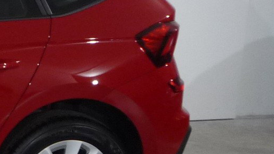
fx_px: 937
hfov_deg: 14.1
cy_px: 106
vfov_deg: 9.4
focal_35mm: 129
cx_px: -265
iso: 160
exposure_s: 1/30
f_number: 3.3
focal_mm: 5.2
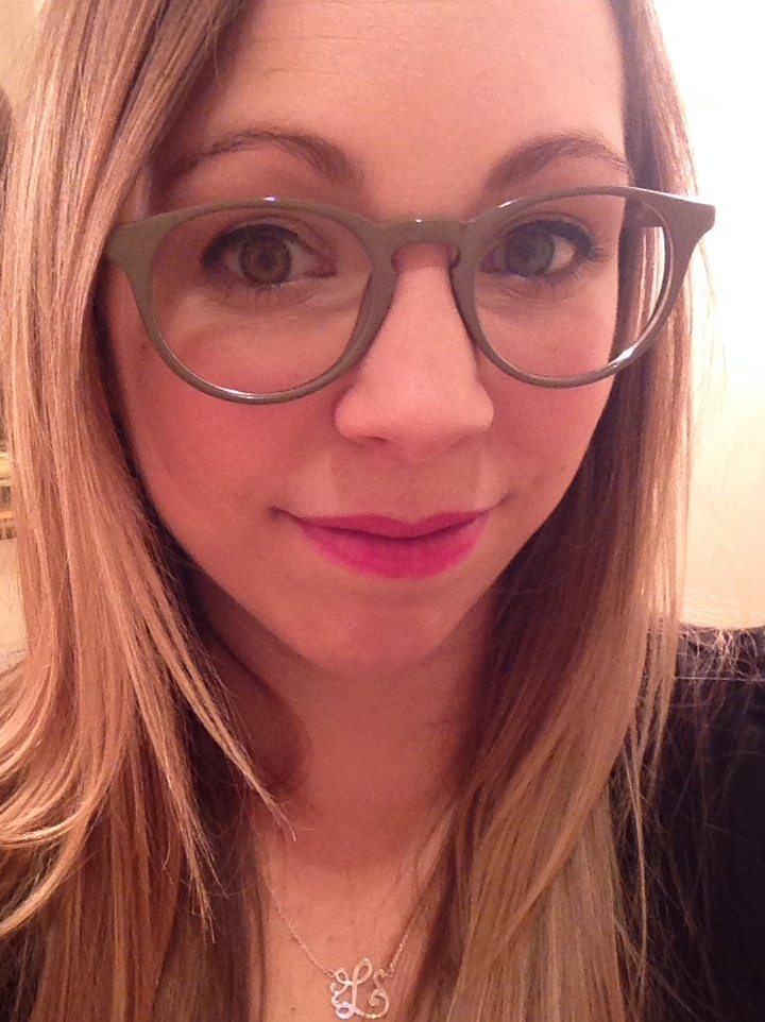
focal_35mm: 35
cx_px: 382
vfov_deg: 52.7
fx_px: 1033
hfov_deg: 40.6
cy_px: 511
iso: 125
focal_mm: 2.18
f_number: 2.4
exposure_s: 1/30
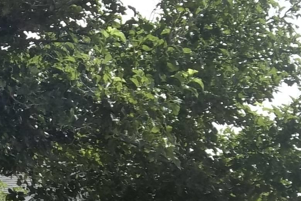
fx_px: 1003
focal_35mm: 120
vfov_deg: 11.0
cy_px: 296
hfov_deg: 16.2
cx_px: -86
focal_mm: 7.8
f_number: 4.5
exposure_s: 1/320
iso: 80
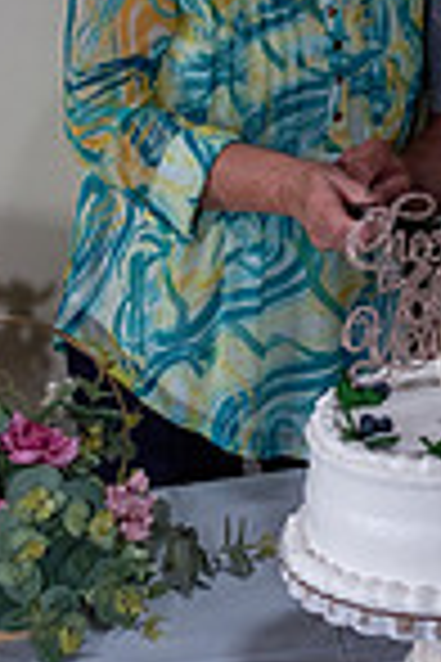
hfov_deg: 14.5
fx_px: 1635
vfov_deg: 22.0
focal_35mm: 89
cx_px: 616
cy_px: 5
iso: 200
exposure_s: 1/200
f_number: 4
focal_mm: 19.6
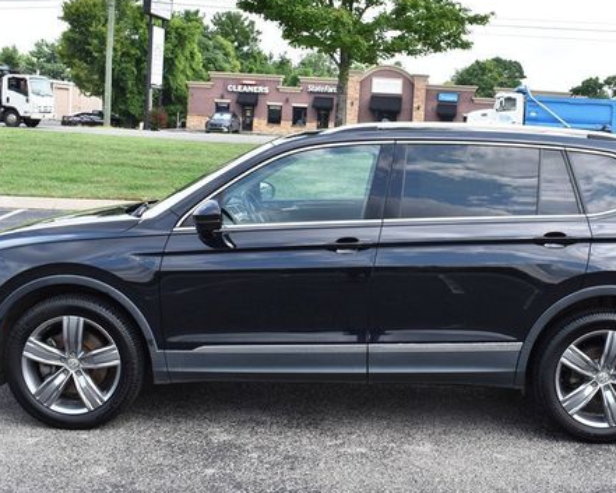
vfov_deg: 30.8
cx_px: 386
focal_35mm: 49
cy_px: 212
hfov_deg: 37.8
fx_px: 894
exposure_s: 1/250
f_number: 8
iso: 200
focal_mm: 24
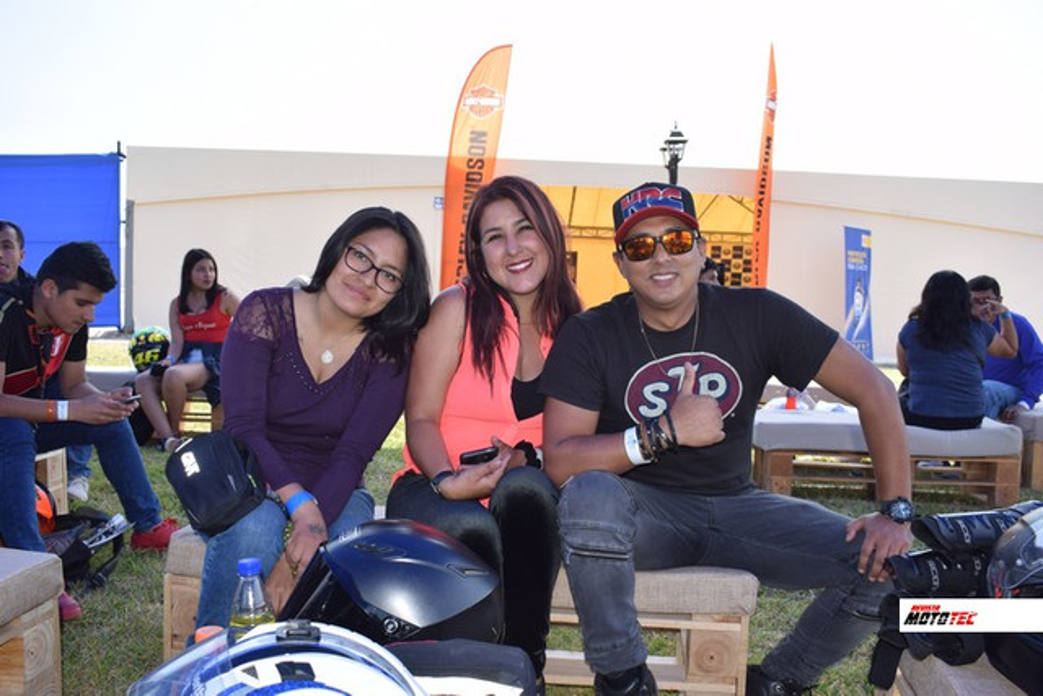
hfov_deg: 57.2
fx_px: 956
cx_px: 522
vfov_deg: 40.0
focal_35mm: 33
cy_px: 348
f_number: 6.3
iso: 100
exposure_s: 1/160
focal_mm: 22
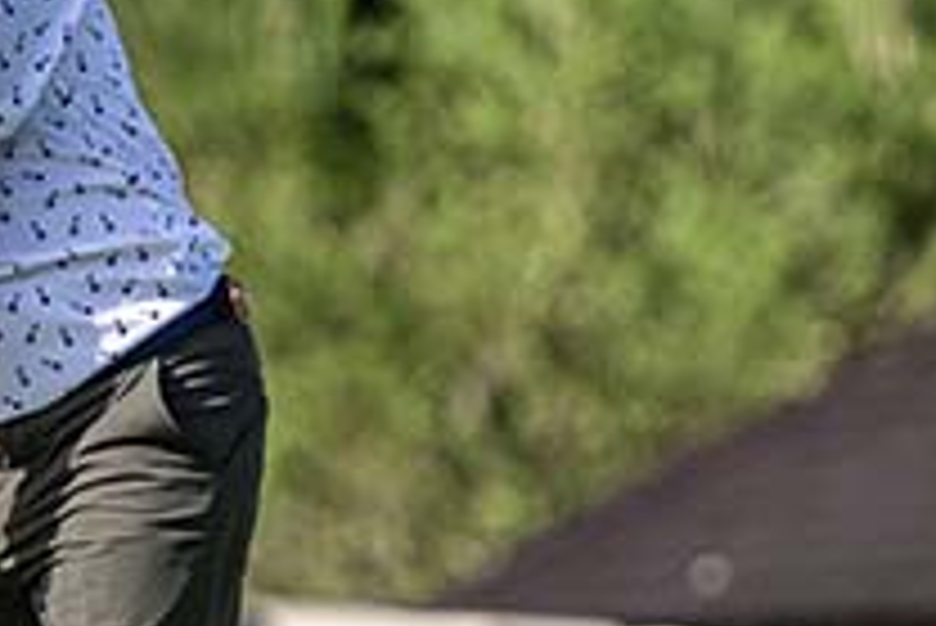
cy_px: 252
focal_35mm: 669
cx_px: 266
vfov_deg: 2.1
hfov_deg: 3.1
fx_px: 17406
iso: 1100
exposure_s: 1/8000
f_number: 2.8
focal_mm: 145
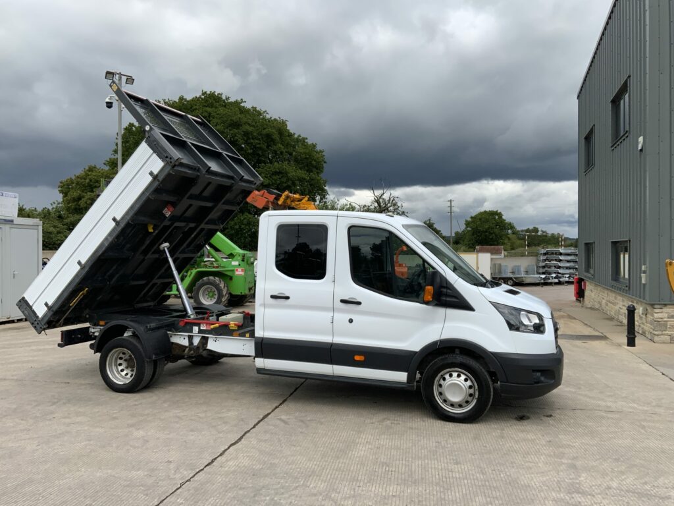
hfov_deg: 61.7
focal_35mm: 29
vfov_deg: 48.2
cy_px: 253
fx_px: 565
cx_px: 337
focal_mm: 3
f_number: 1.8
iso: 16
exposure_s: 1/2427
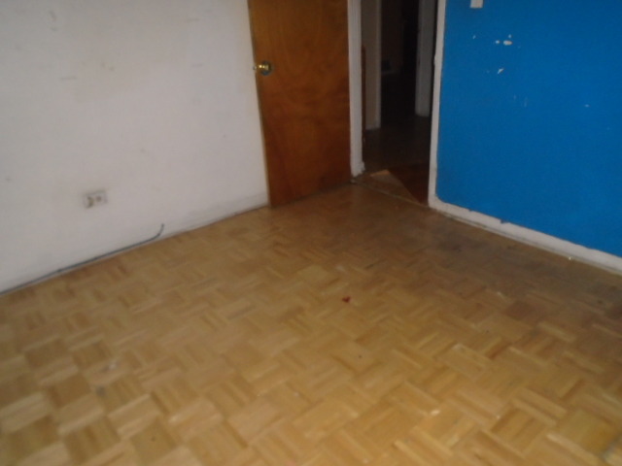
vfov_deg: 53.1
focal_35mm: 26
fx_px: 467
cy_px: 233
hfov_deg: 67.3
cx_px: 311
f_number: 3.2
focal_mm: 4.6
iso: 400
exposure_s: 1/30
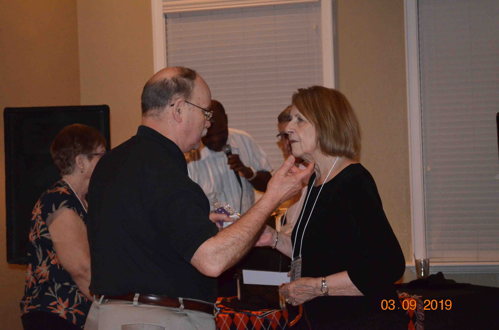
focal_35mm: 82
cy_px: 165
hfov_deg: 24.7
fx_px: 1141
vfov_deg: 16.5
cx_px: 250
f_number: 5.6
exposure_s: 1/60
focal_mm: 55
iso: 3200
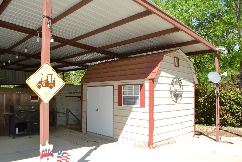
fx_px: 181
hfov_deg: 67.4
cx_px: 121
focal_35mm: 27
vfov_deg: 47.9
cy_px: 81
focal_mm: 18
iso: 100
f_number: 7.1
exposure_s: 1/200
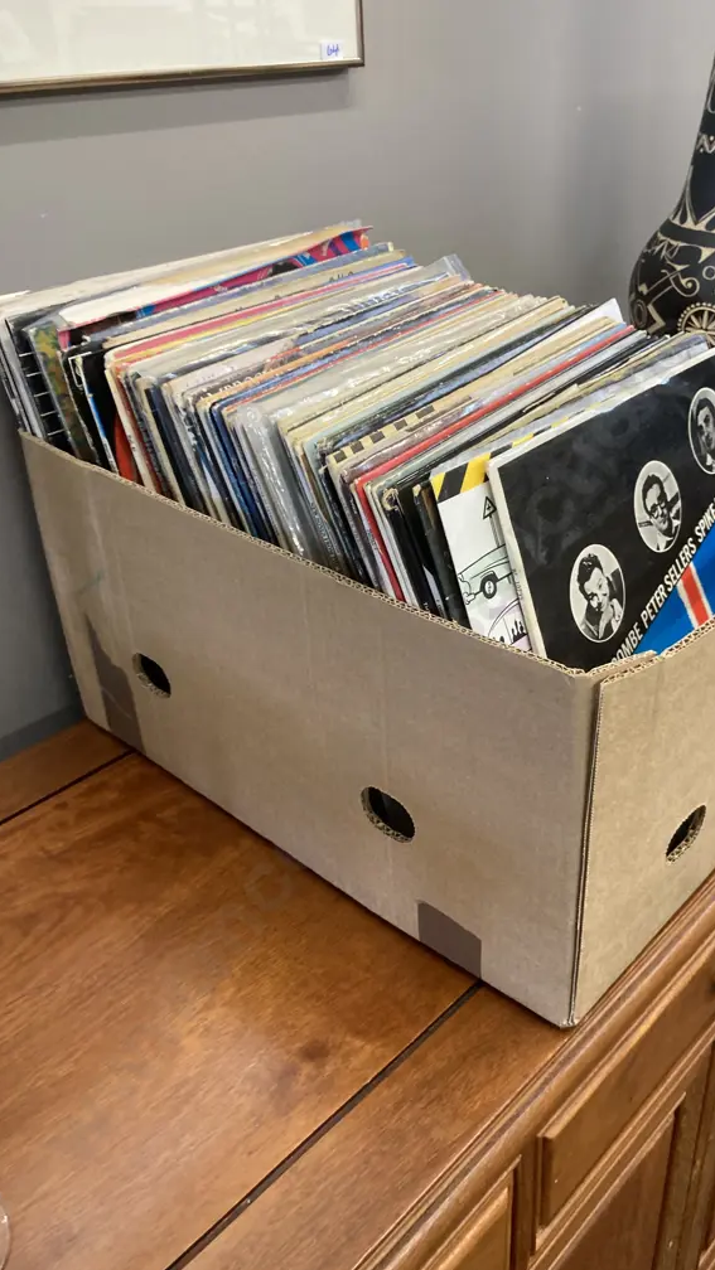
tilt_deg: -31.4
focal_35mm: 31
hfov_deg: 37.5
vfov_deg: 62.6
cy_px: 644
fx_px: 1045
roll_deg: +1.4
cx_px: 449
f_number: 1.8
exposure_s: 1/50
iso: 125
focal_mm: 3.99
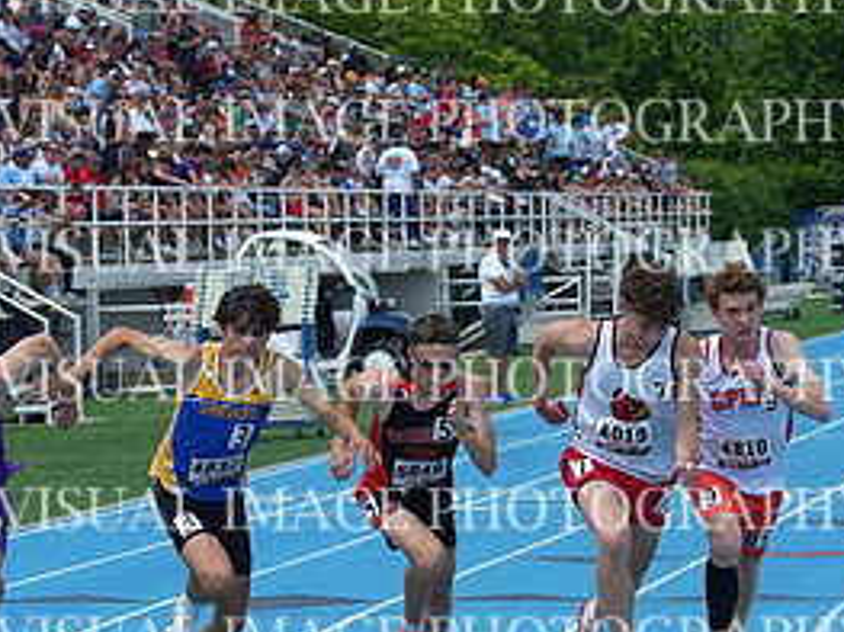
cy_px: 444
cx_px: 411
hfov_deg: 8.9
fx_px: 5435
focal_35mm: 223
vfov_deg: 6.7
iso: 400
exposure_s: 1/2000
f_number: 5.6
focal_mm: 105
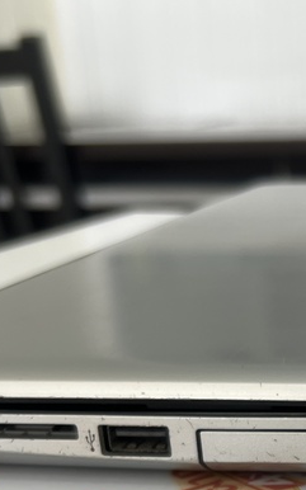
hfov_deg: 16.8
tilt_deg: -19.9
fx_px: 961
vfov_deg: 27.4
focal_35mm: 72
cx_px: 420
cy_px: 457
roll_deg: +1.5
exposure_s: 1/100
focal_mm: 5.7
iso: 50
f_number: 1.5
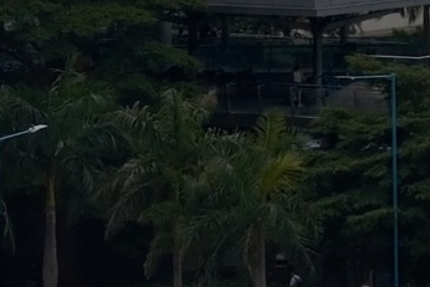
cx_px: -204
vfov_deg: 7.6
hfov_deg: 10.9
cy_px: 173
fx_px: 2175
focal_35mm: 182
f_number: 6.4
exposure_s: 1/1000
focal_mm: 23
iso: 160
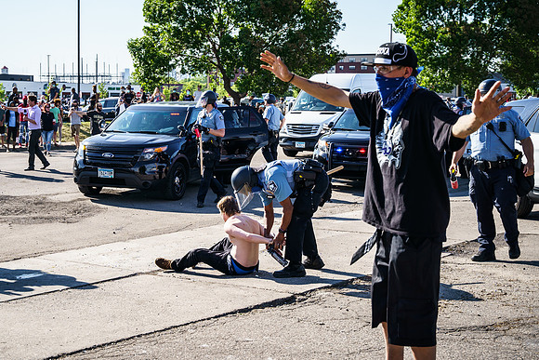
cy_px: 136
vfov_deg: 24.0
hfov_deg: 35.3
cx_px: 210
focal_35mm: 56
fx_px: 843
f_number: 4
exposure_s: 1/1000
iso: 200
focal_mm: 43.6
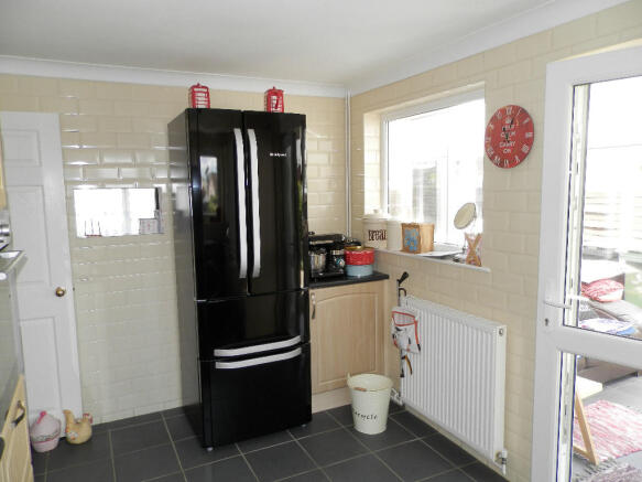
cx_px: 321
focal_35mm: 25
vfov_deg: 54.9
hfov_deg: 69.4
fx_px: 464
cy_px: 241
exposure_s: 1/50
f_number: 3.1
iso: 80
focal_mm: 4.5
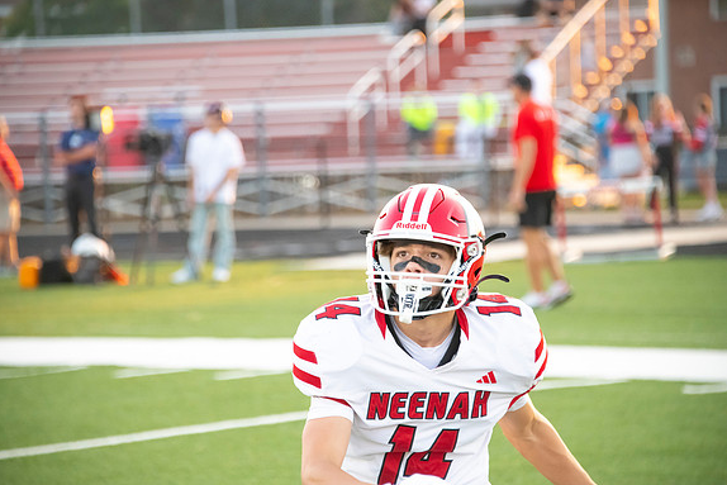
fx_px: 4080
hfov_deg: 10.2
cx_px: 364
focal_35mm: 202
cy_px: 244
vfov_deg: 6.8
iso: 4000
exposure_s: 1/800
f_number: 5.6
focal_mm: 200
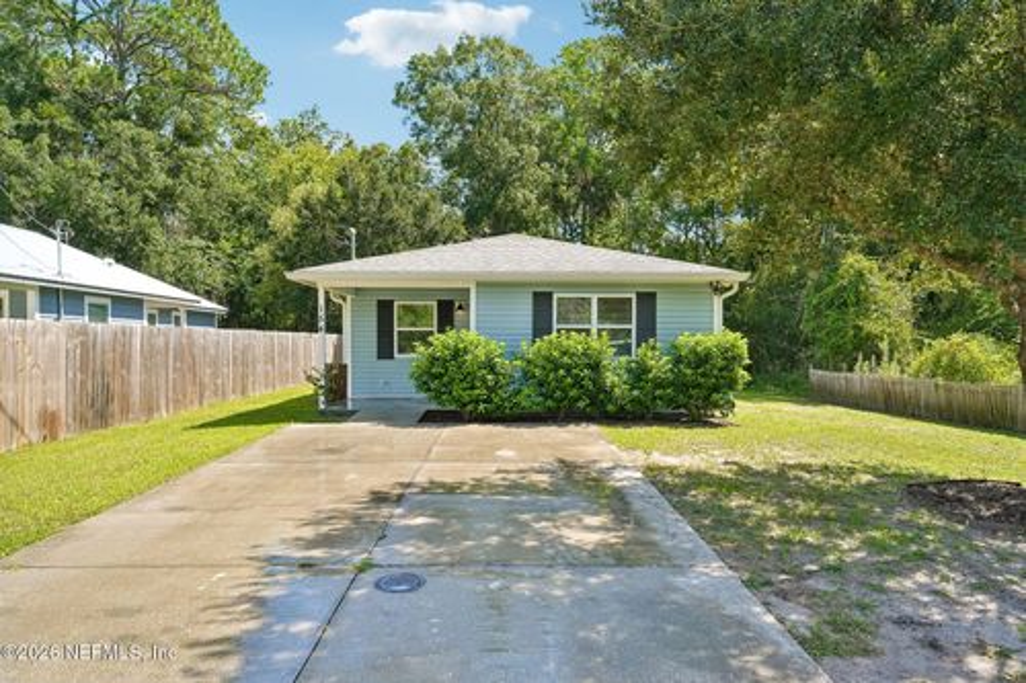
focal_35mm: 24
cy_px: 342
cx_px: 513
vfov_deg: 53.1
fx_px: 684
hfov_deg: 73.8
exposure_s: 1/125
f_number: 10
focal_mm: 24
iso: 400
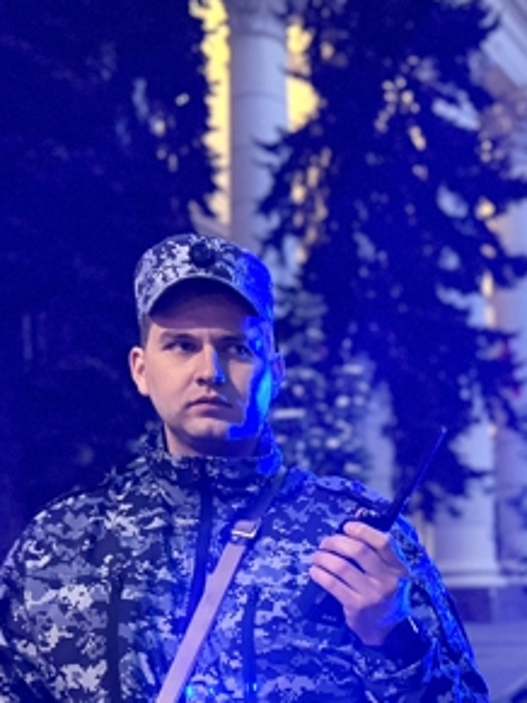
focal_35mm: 55
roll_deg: +1.4
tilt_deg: +0.5
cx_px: 589
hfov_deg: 24.6
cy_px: 587
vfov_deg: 33.7
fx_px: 1117
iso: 800
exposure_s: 1/27
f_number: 1.78
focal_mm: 6.86
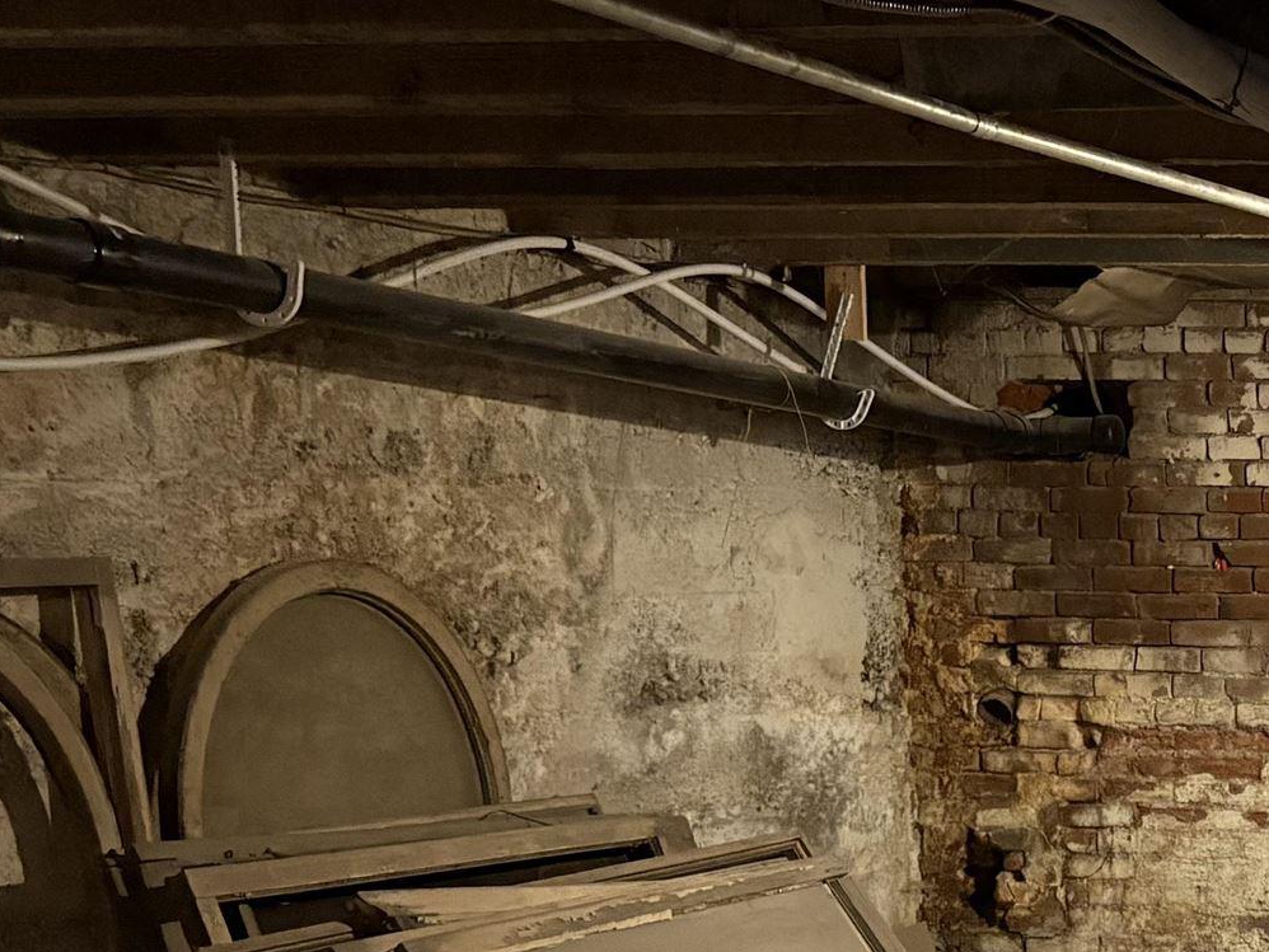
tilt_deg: -8.1
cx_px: 1704
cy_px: 976
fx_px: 2933
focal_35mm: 80
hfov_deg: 21.7
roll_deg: -0.8
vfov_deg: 17.9
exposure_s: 1/30
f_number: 1.6
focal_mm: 5.96
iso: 800
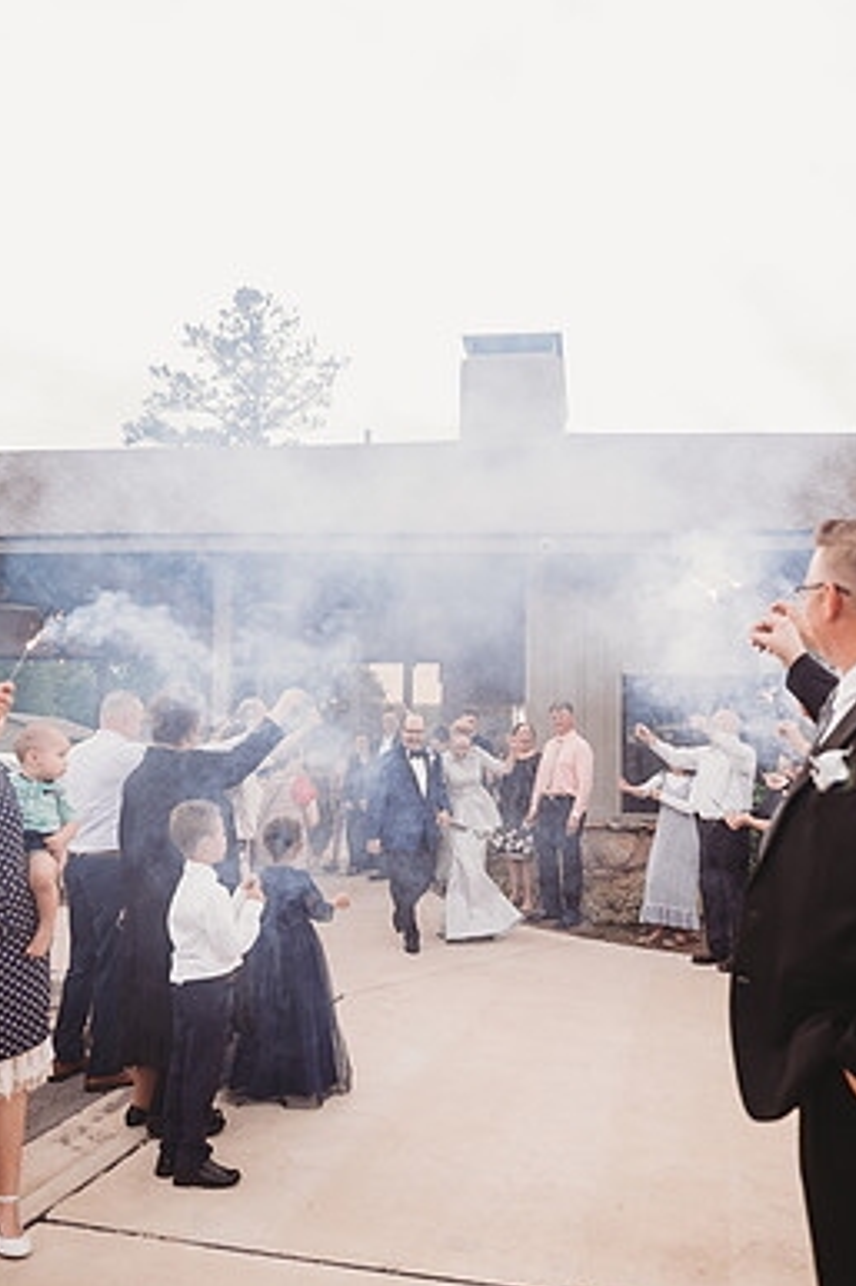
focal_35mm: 28
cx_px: 483
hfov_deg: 46.3
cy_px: 666
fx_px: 999
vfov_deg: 65.5
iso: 160
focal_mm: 24
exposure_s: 1/200
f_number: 2.5
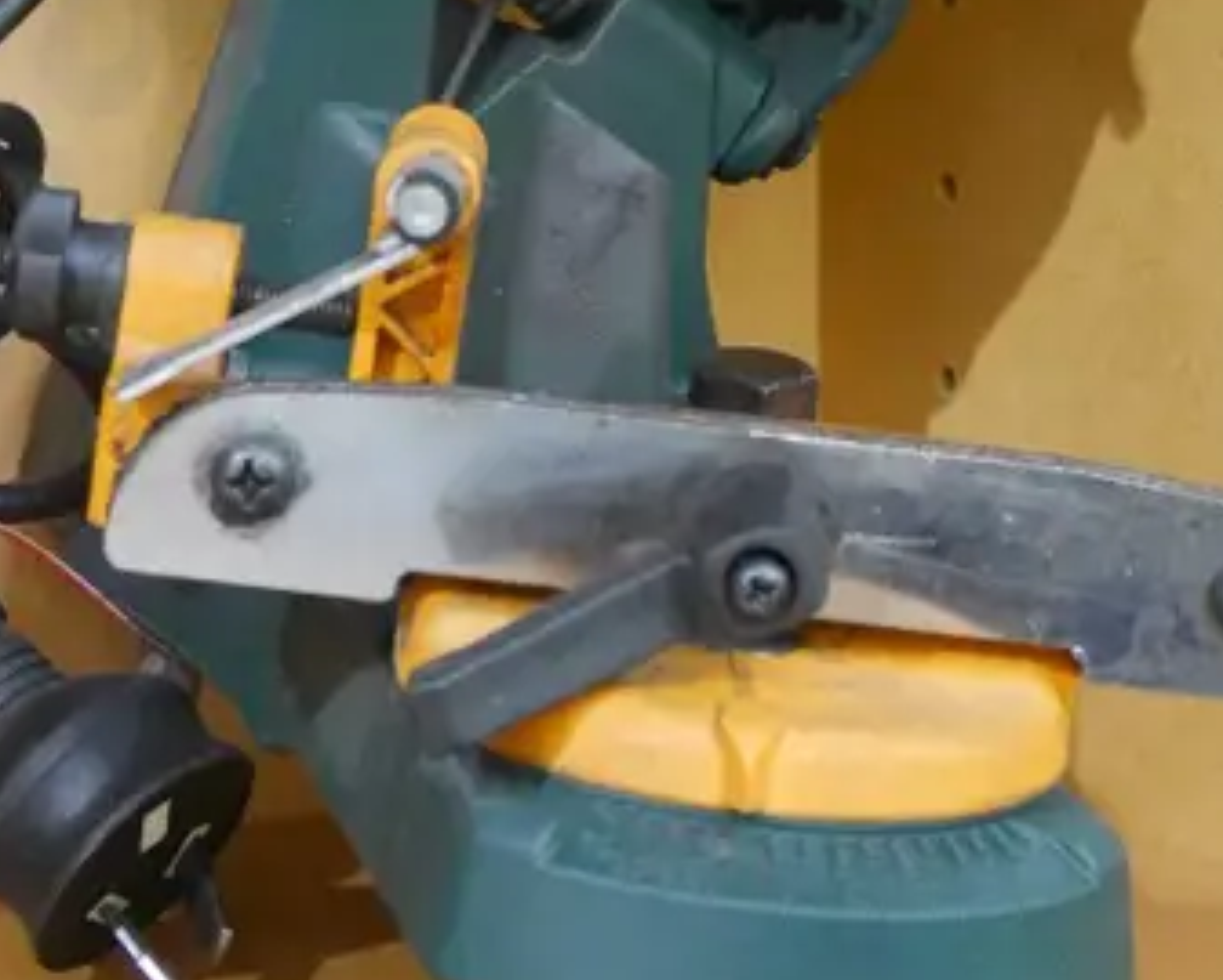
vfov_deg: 12.4
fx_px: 4309
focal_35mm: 119
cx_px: 402
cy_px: -430
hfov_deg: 16.1
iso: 3200
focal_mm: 20
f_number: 4.6
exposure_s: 1/20
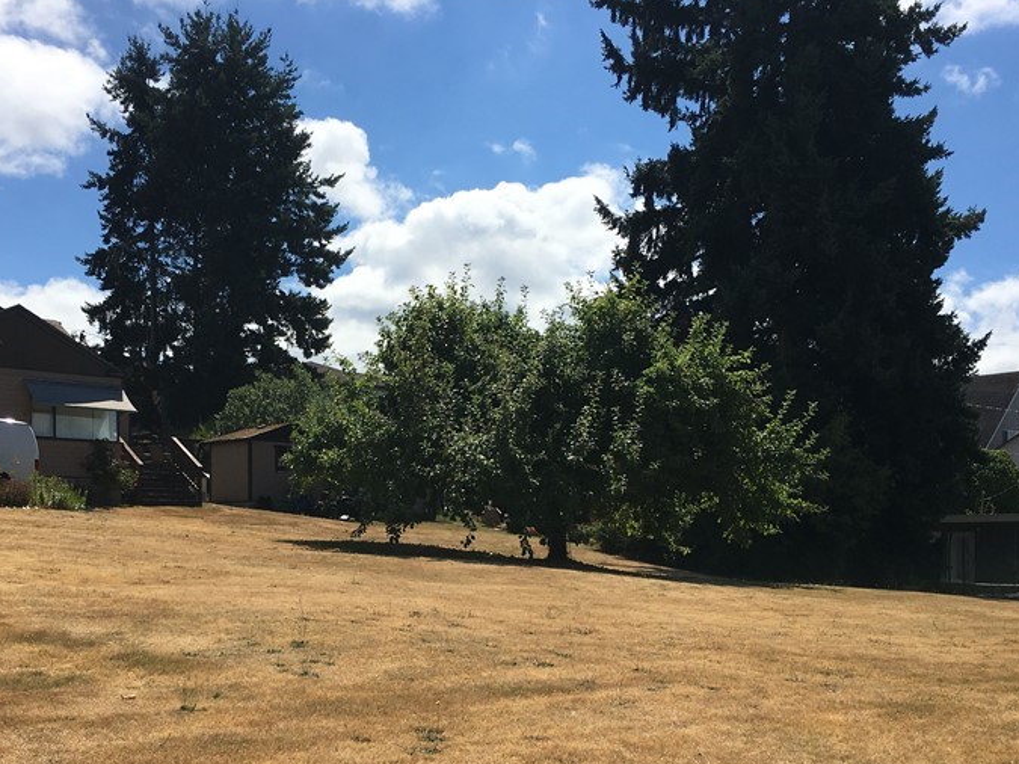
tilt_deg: -0.2
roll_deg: +0.4
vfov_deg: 32.3
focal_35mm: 44
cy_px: 566
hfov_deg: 42.9
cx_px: 447
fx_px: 1295
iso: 25
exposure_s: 1/3205
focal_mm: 4.15
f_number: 2.2
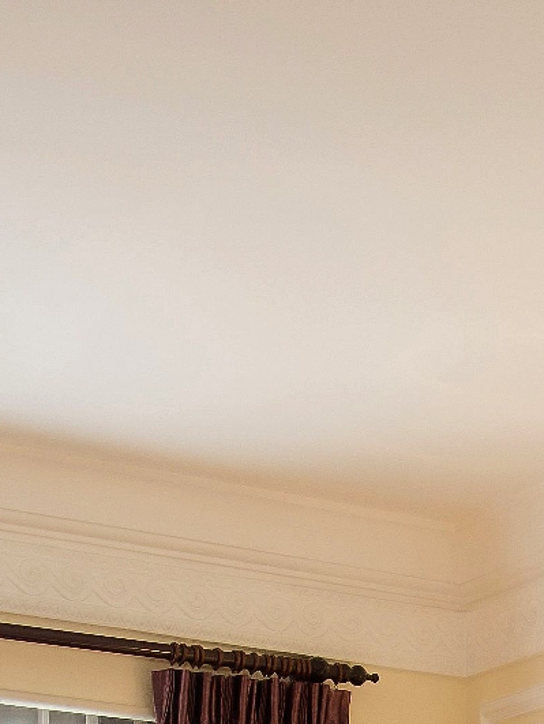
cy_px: 1223
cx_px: 524
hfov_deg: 12.9
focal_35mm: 114
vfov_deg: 15.3
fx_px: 2386
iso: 100
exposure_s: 2
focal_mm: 14
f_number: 8
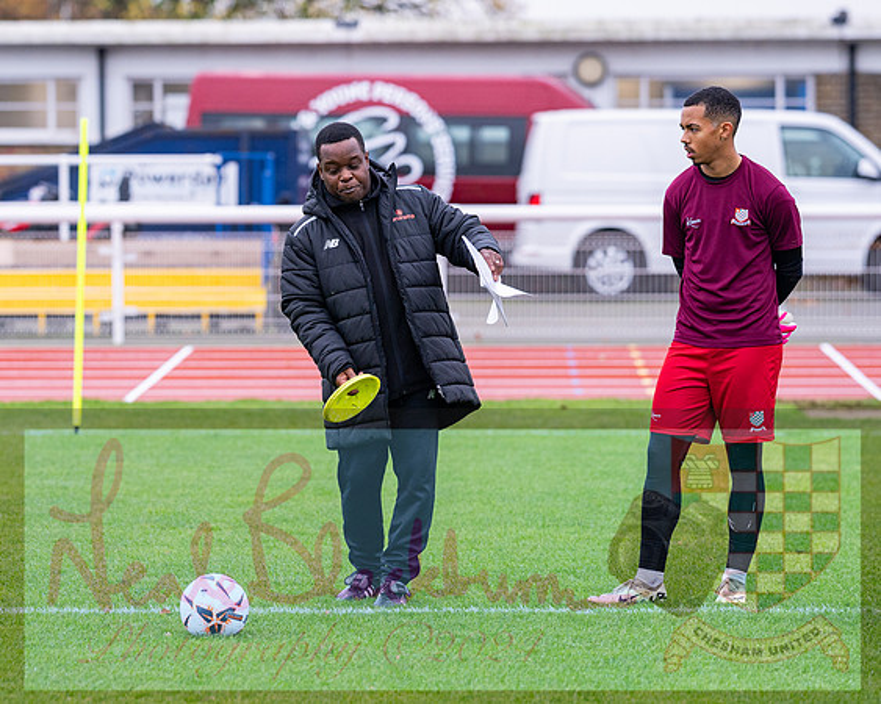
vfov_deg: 7.3
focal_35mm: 211
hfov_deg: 9.2
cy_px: 374
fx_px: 5497
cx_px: 297
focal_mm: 135
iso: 640
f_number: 2.8
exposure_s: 1/800
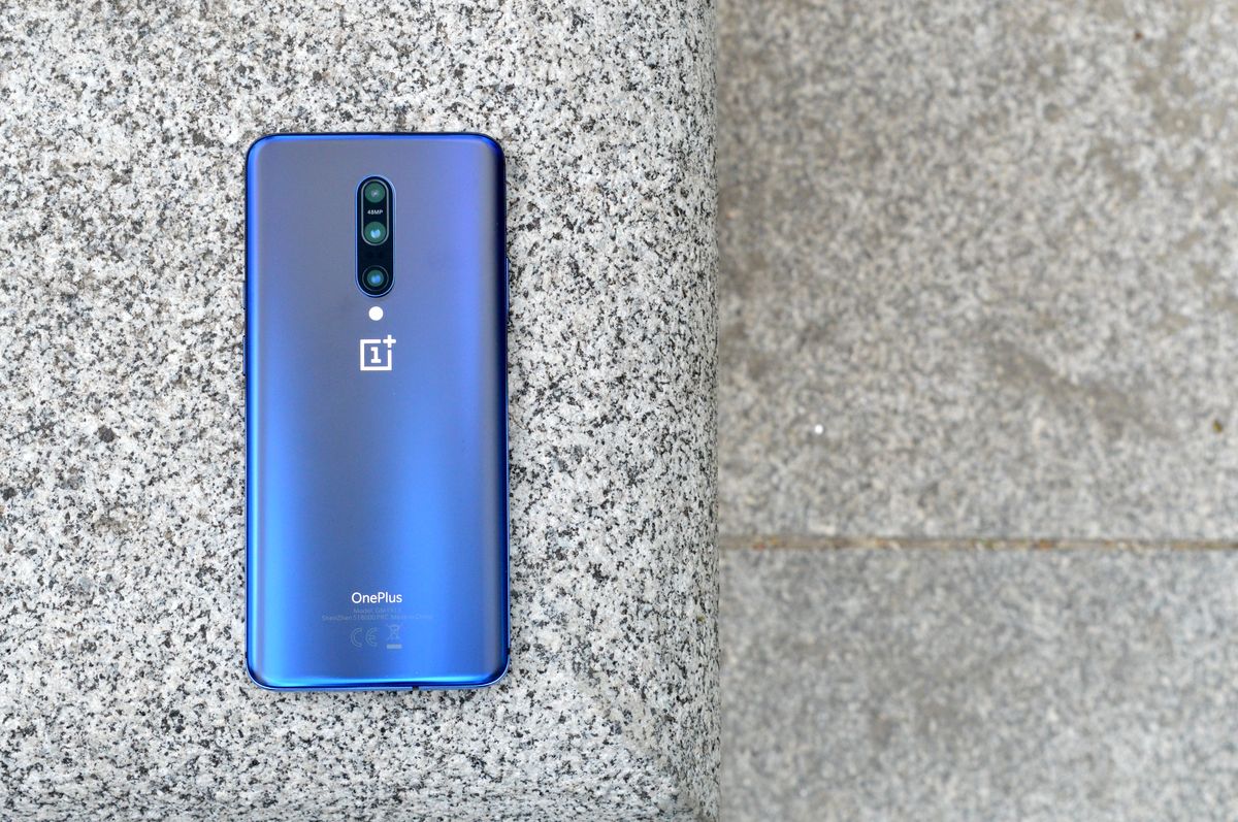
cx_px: 619
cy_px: 411
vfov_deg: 18.1
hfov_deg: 27.0
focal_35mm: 75
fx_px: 2576
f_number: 10
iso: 1600
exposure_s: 1/500
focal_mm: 50
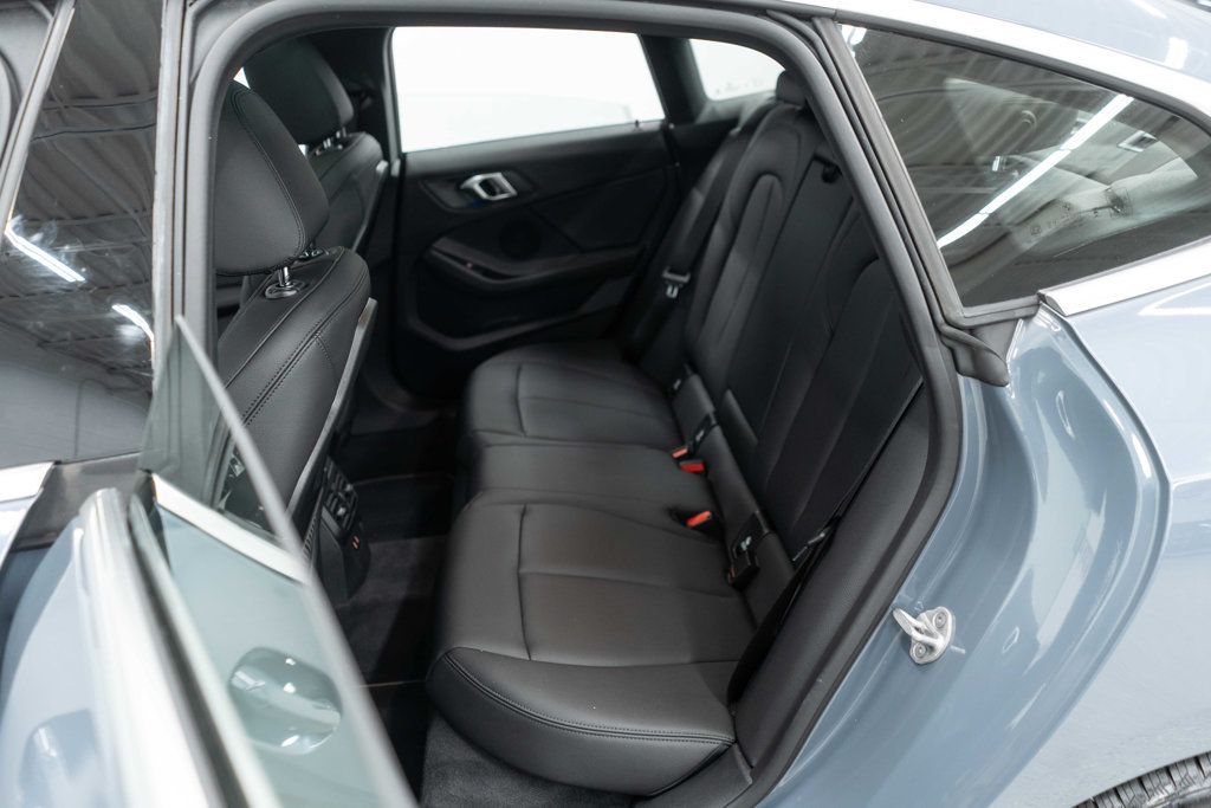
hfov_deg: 65.5
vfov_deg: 46.4
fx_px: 942
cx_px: 606
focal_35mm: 28
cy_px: 404
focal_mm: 28
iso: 1250
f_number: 3.2
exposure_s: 1/50
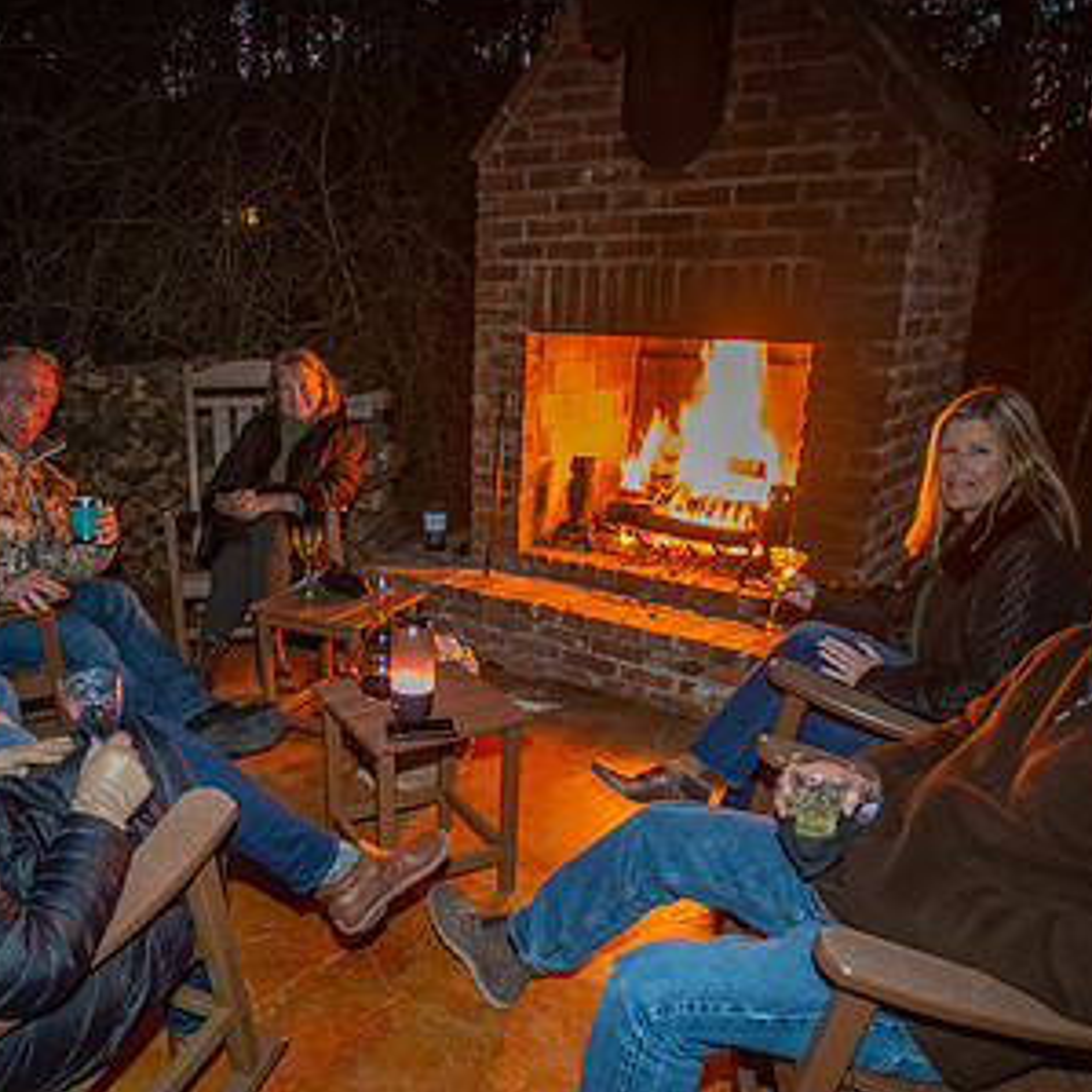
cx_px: 424
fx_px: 999
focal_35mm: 28
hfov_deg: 56.7
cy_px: 690
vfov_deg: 56.5
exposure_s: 1/15
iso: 2000
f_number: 2.8
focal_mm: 17
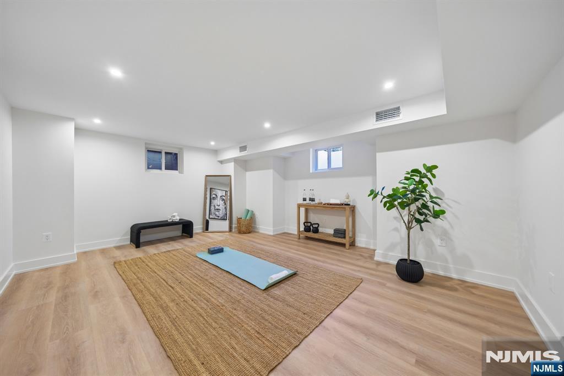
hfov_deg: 112.6
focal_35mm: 12
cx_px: 282
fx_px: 188
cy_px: 188
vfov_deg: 90.0
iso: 320
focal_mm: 8
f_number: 2.8
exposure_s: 1/30
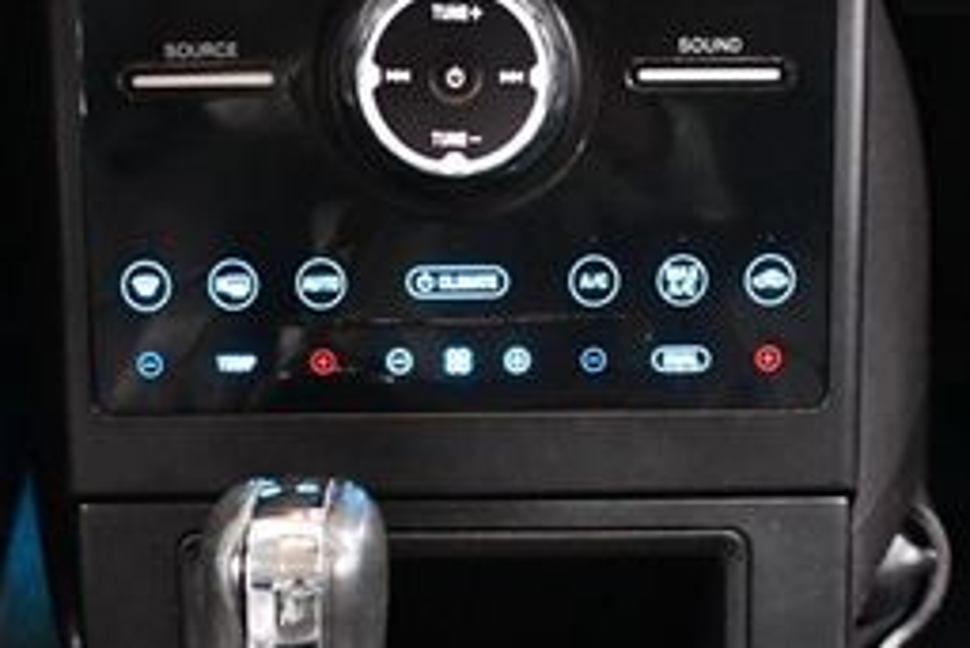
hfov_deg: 22.6
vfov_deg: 14.7
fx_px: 2426
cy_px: 800
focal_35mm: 90
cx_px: 451
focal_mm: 18
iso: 6400
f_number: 3.5
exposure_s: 1/60
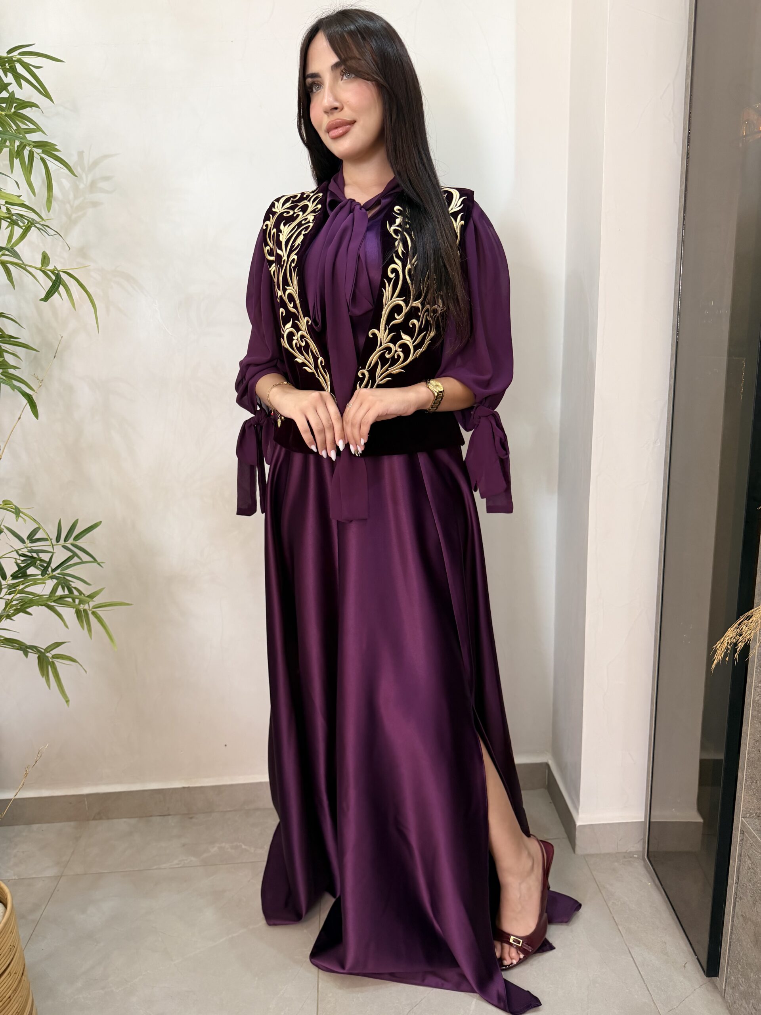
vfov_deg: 71.6
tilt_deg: -13.8
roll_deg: +2.2
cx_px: 380
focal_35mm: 24
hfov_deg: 56.8
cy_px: 508
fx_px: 703
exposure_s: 1/50
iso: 200
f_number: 1.78
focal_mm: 6.76
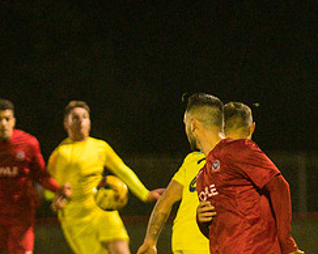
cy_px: 289
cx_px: 313
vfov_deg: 2.0
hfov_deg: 2.5
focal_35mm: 763
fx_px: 7175
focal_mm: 195
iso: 5000
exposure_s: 1/800
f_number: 2.8
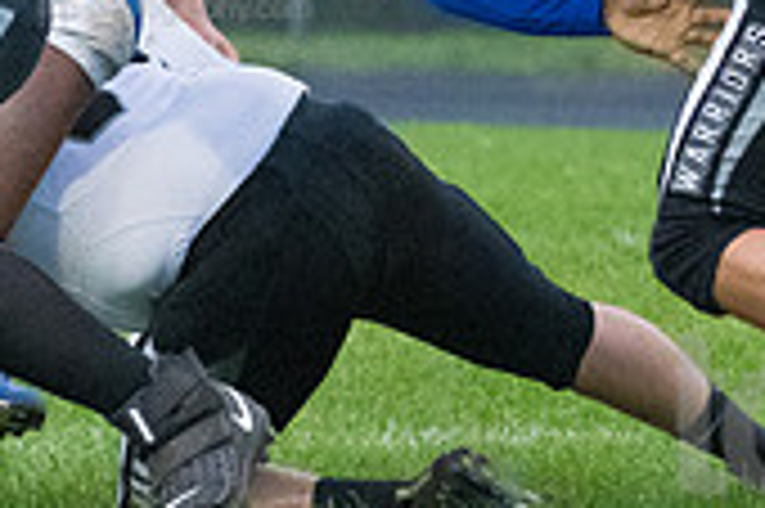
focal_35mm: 1125
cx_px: 176
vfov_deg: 1.2
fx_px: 23883
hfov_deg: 1.8
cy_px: -135
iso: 10000
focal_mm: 220
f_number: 5.6
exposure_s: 1/2000
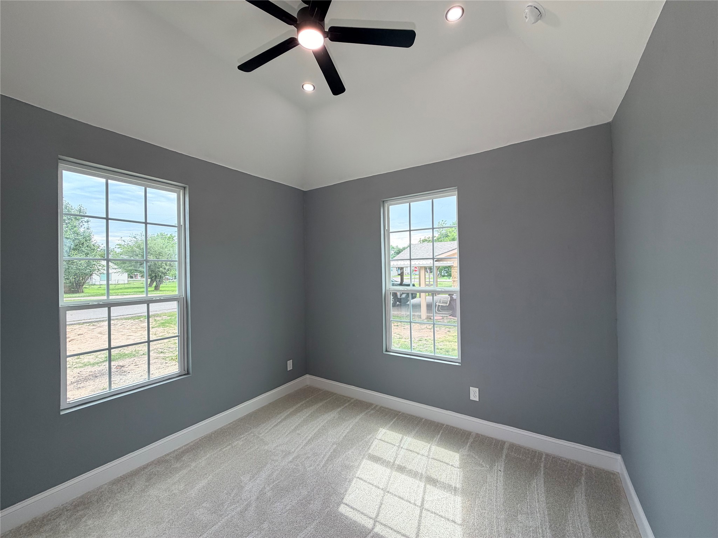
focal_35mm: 14
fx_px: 290
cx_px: 359
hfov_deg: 102.1
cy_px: 269
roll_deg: +1.2
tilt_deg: +0.3
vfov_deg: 85.7
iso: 50
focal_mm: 2.22
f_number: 2.2
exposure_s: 1/120
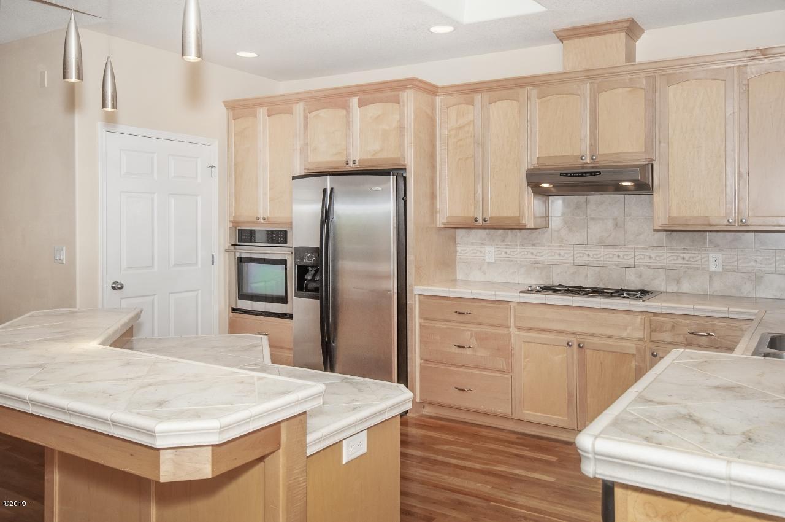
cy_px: 261
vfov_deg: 36.8
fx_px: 784
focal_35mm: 36
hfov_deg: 53.2
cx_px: 392
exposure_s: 1/125
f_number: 8
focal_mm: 24
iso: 400
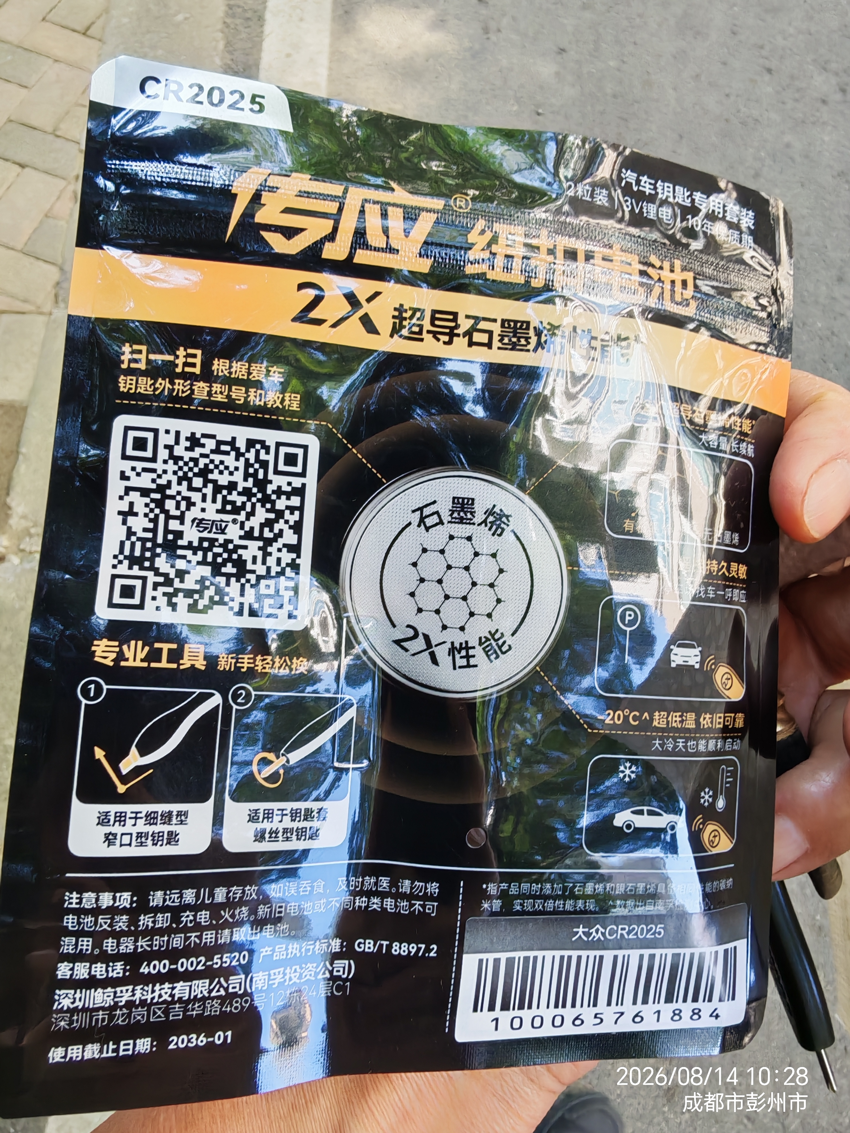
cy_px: 566
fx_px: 786
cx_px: 425
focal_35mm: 24
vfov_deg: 71.6
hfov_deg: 56.8
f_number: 2.2
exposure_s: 1/100
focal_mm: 1.96
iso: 80
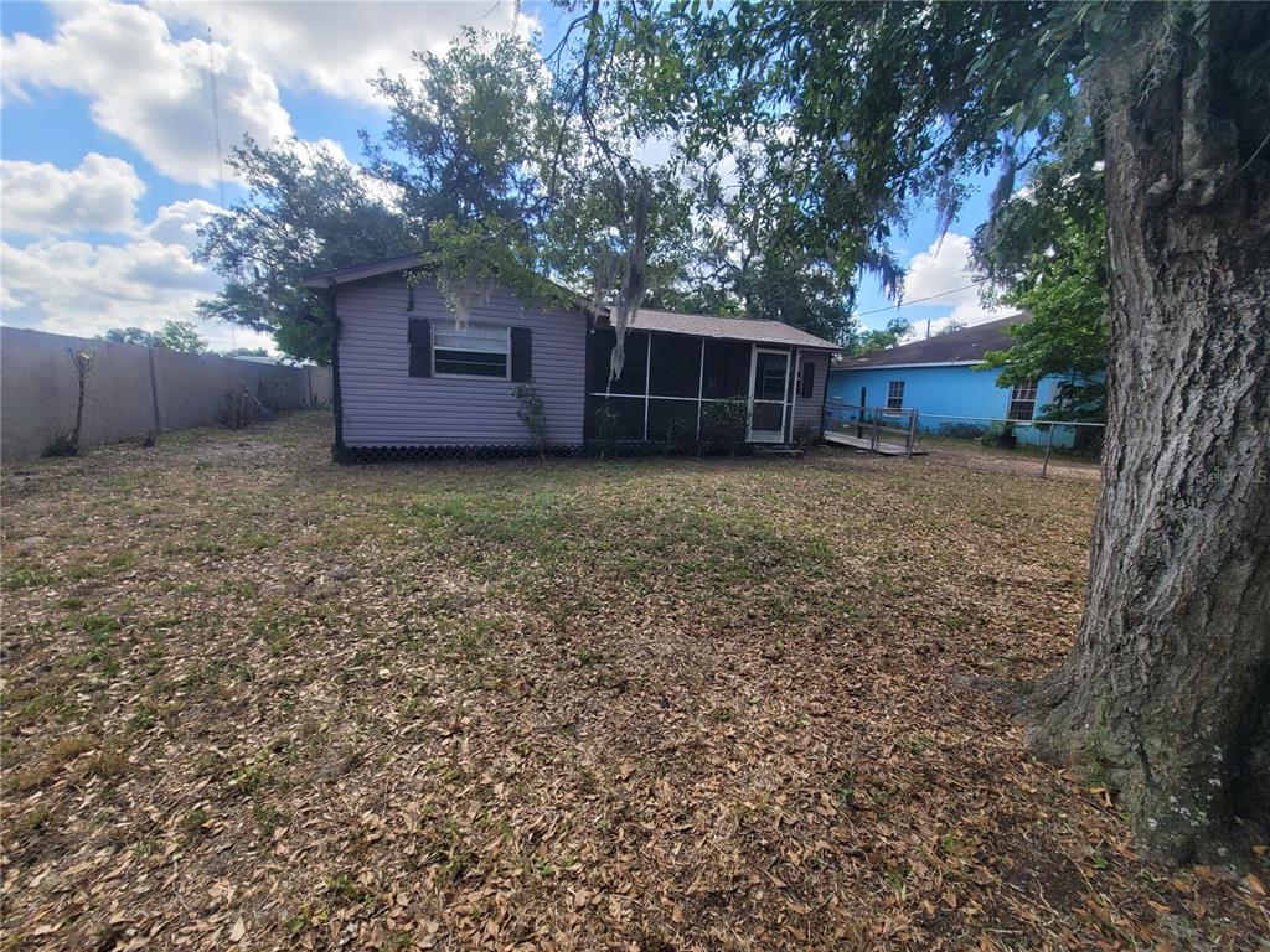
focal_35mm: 13
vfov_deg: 89.9
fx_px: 477
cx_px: 635
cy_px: 476
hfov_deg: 106.2
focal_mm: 2.2
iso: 50
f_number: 2.2
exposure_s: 1/803
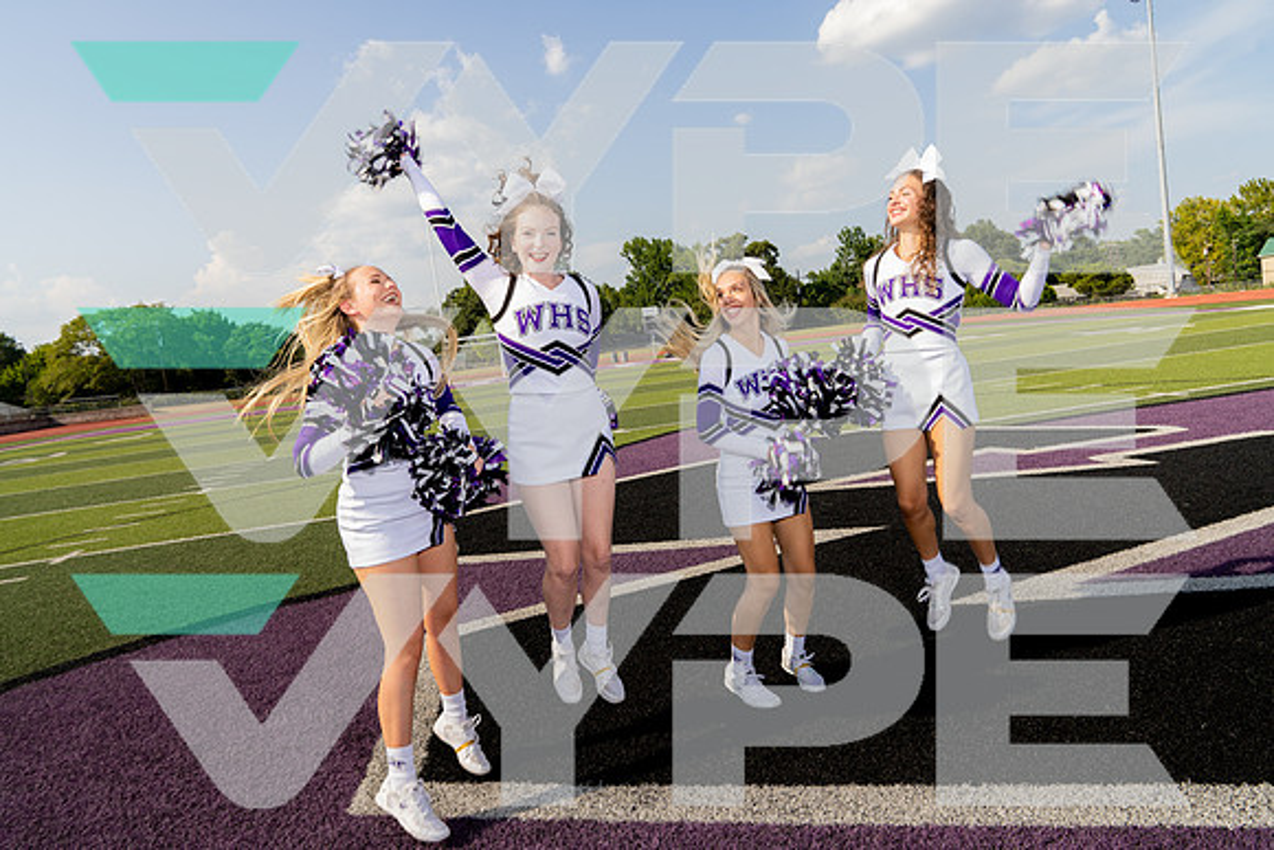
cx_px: 637
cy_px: 425
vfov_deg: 51.3
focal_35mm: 25
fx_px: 885
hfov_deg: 71.5
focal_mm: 25
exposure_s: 1/250
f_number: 7.1
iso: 100
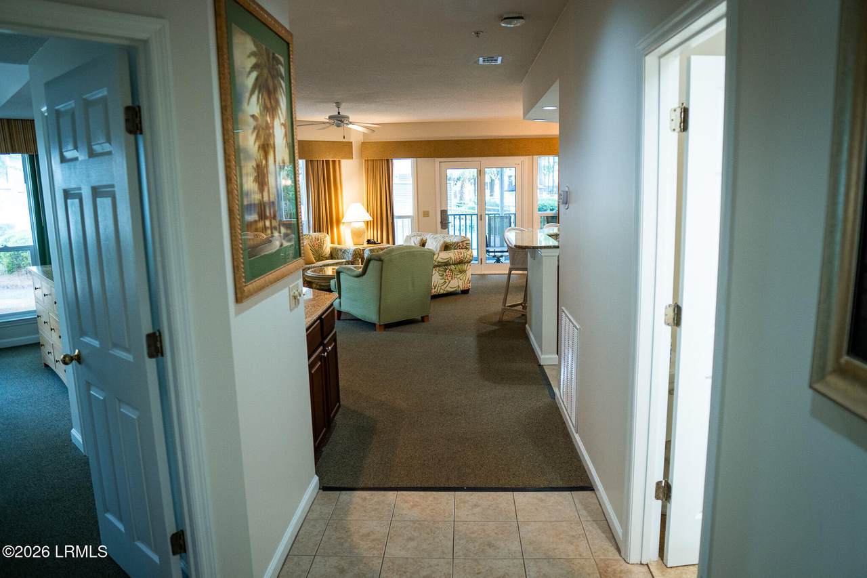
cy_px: 289
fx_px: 578
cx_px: 434
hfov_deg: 73.8
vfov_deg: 53.1
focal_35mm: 24
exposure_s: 1/25
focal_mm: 16
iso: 800
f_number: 1.8
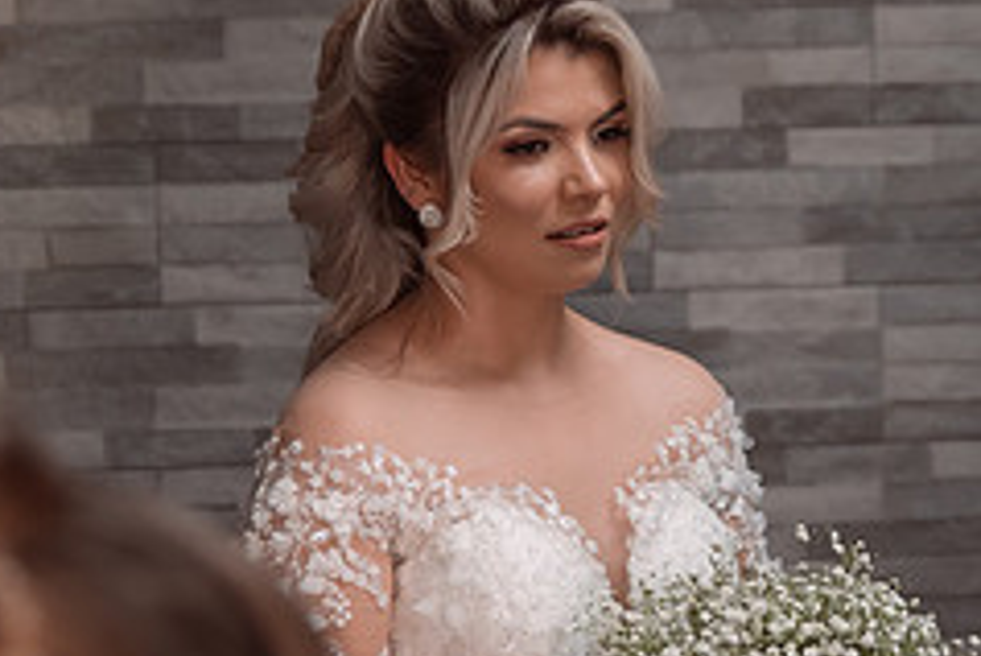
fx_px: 3899
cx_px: 586
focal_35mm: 143
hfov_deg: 14.3
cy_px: 356
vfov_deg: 9.6
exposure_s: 1/250
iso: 1000
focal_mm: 52
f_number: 2.8
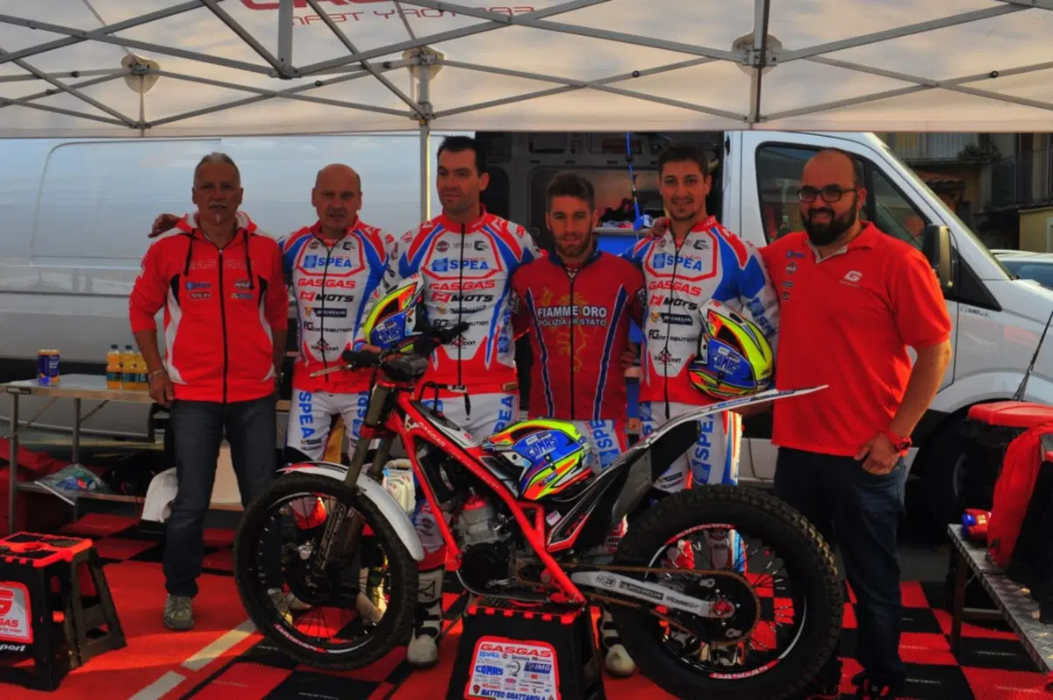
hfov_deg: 54.5
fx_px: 1023
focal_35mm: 35
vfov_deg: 37.8
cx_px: 526
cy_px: 350
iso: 800
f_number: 11
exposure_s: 1/320
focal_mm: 35
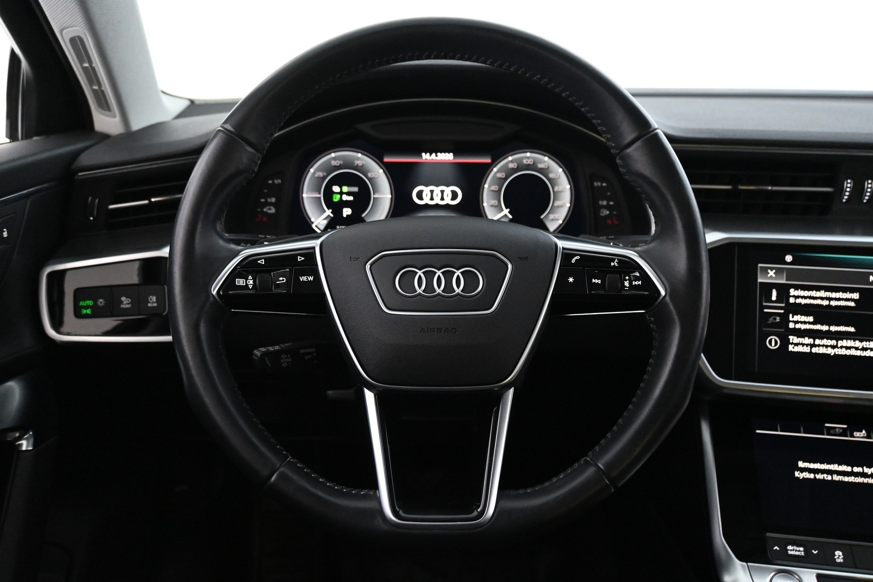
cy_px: 291
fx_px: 782
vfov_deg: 40.8
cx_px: 436
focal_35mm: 32
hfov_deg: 58.3
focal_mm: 21.5
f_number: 4
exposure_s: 1/30
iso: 4500
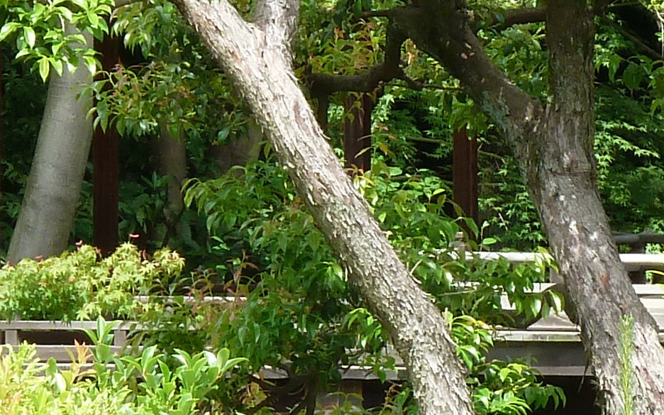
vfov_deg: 2.4
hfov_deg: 3.9
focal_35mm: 539
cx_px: 433
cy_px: 65
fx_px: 9754
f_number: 4.4
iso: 80
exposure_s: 1/160
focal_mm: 19.5
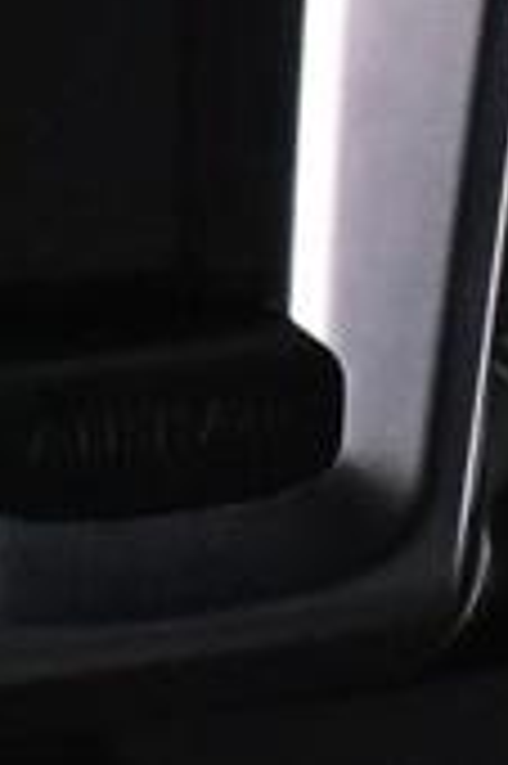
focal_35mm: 358
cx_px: 108
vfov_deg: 5.5
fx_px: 7588
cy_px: -1134
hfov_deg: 3.8
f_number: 4.2
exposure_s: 1/60
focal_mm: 25
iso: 3600
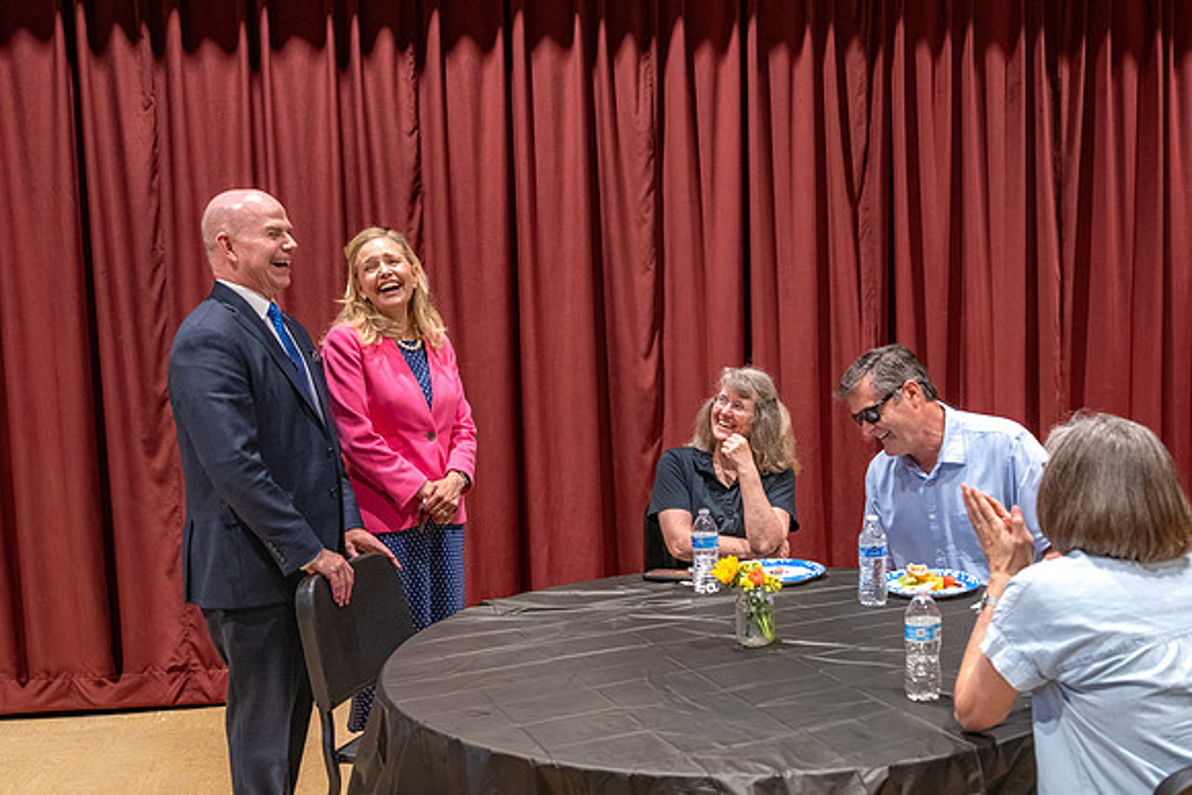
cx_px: 695
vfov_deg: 32.1
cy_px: 422
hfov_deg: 46.5
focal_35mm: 42
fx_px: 1381
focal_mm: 30.5
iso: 1600
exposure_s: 1/125
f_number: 3.5
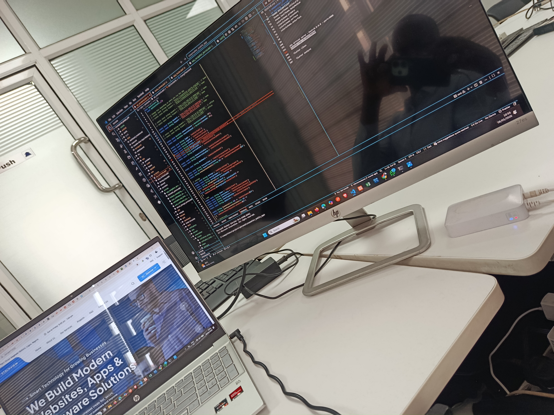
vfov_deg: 56.8
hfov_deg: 71.6
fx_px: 384
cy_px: 208
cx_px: 277
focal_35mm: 24
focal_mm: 5.24
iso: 585
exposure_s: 1/100
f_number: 1.7
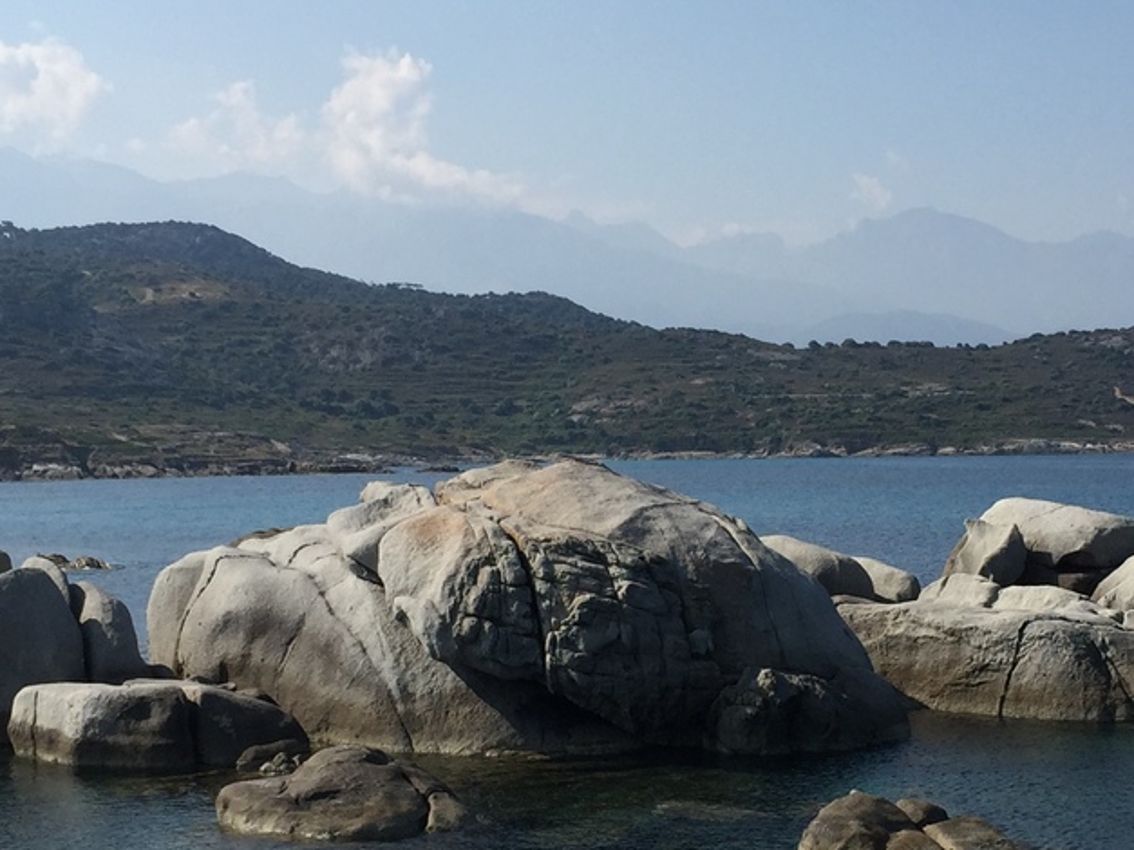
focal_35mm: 74
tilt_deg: -2.0
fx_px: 2424
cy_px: 535
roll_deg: -0.4
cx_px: 790
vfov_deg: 19.9
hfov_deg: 26.1
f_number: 2.2
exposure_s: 1/2825
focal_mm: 4.15
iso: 32
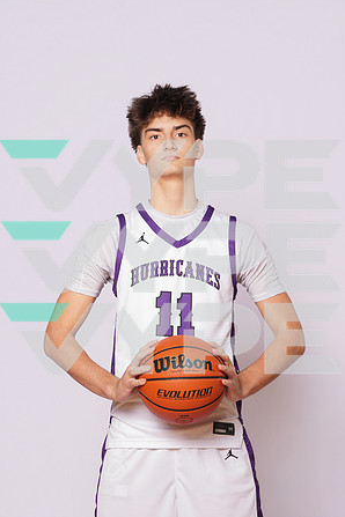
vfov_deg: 15.9
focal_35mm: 129
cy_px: 258
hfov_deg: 10.6
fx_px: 1854
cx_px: 172
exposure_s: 1/200
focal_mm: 128
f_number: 7.1
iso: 200
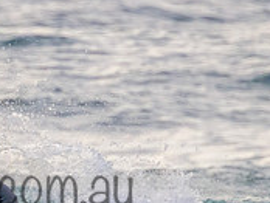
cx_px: -31
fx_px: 19995
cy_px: 170
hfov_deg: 0.8
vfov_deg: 0.6
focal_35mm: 2560
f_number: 11
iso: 7200
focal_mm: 800
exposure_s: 1/2000
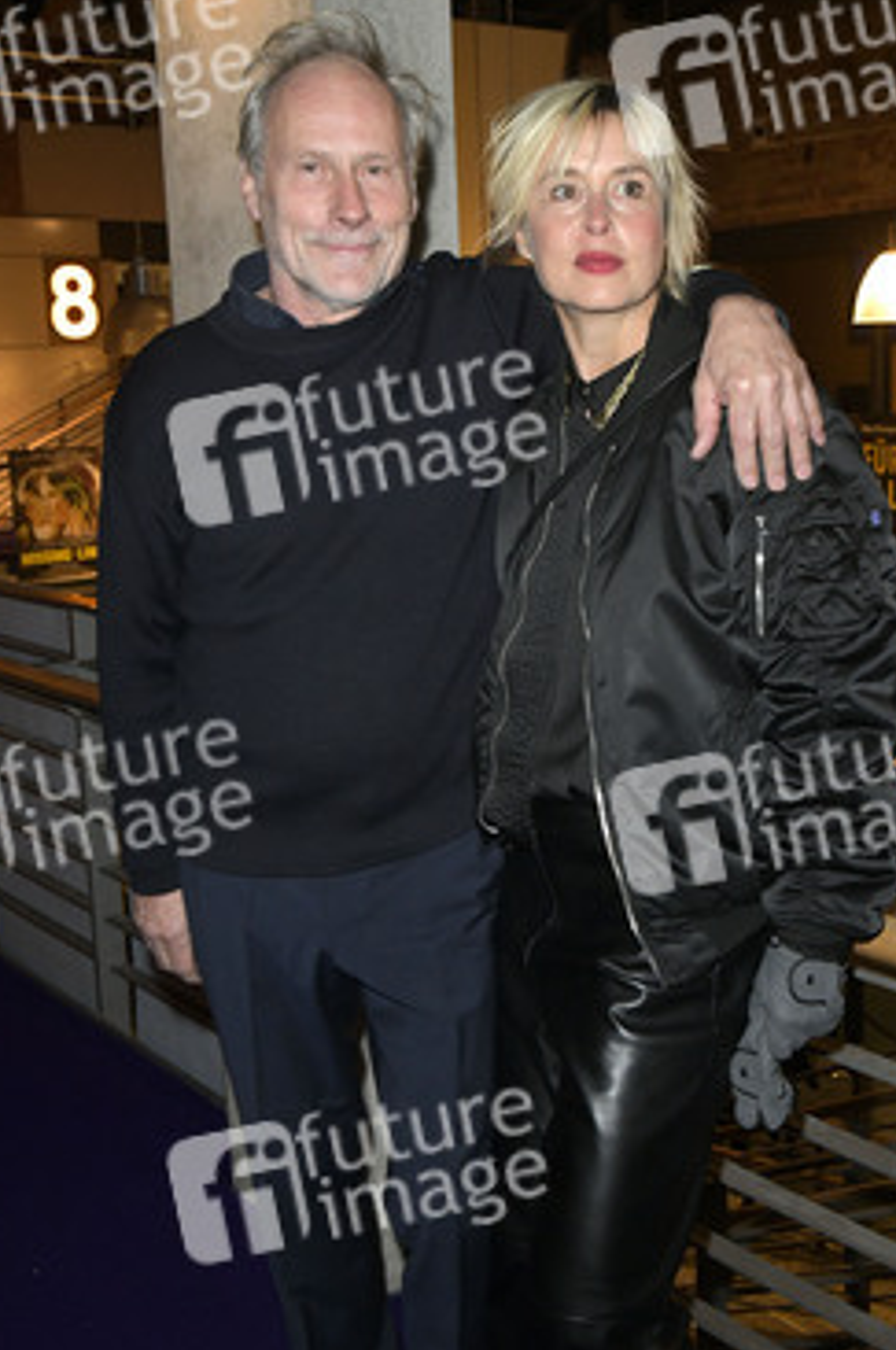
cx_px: 465
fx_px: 1310
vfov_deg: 54.4
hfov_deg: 37.7
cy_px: 623
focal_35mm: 35
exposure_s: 1/250
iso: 2500
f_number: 6.3
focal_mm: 32
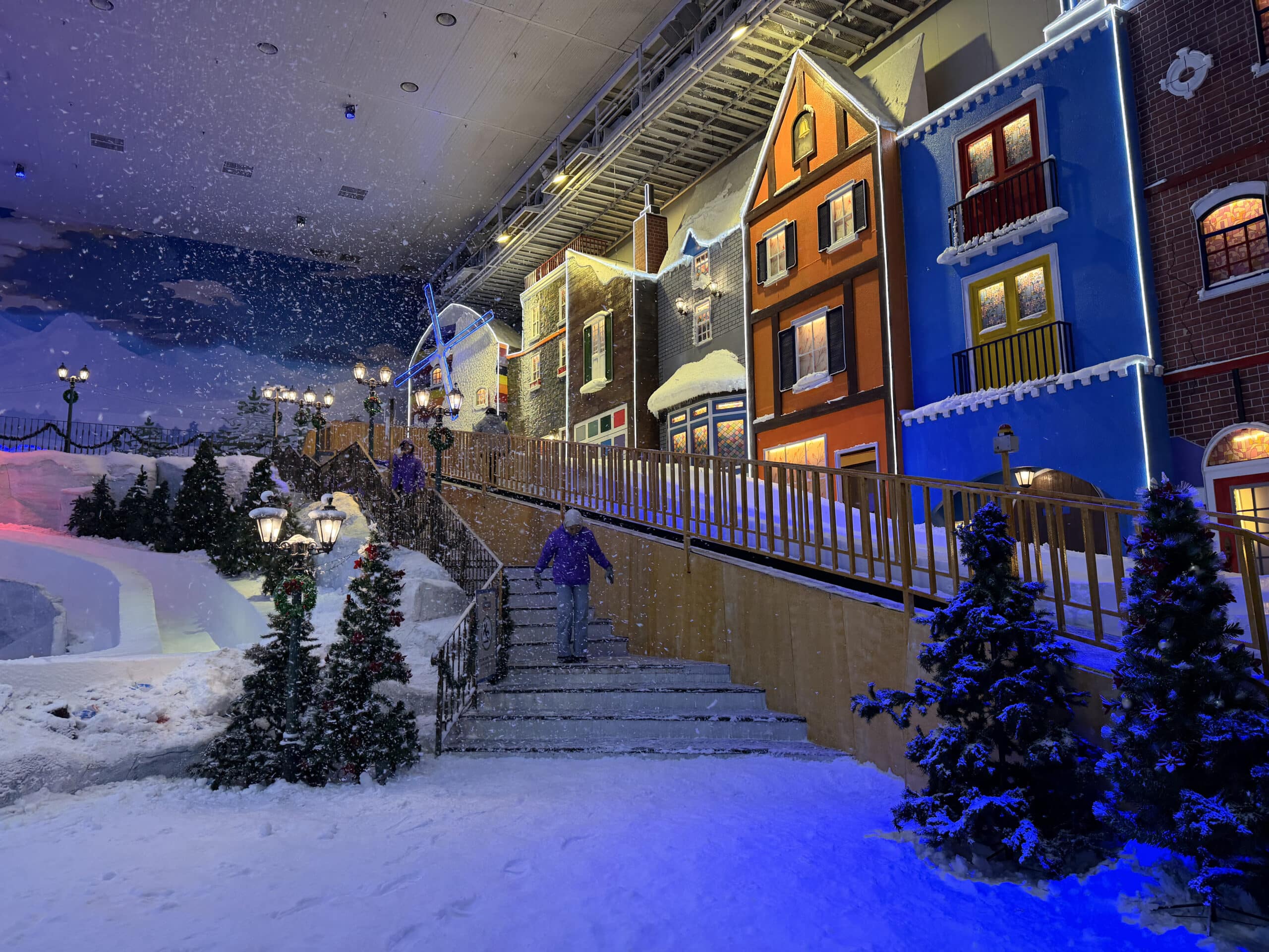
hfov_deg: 71.6
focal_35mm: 24
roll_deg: +0.9
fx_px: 880
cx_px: 634
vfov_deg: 56.8
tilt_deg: +8.0
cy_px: 476
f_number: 1.78
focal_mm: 6.76
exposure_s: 1/100
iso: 160
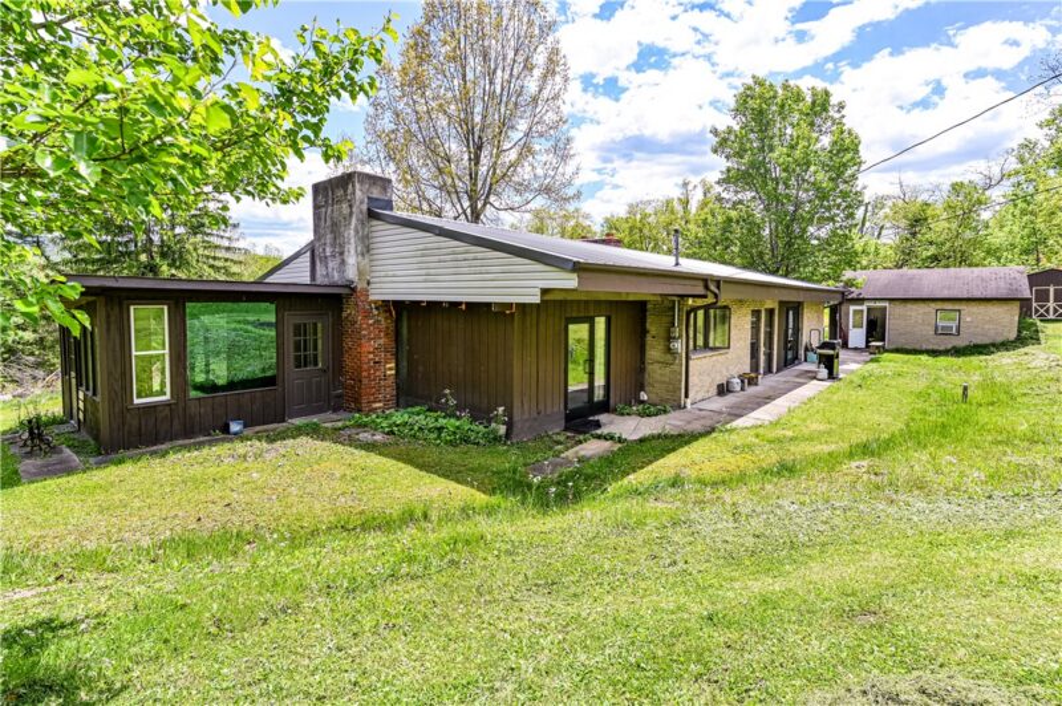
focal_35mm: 16
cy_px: 353
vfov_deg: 72.0
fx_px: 486
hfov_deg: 95.0
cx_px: 531
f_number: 8
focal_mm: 16.5
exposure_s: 1/125
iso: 100
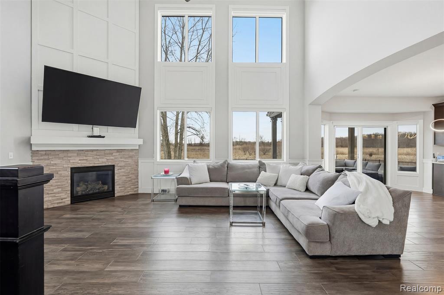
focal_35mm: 16
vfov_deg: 73.7
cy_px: 148
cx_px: 222
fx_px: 197
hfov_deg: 96.8
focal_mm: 16
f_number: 8
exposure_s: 1/400
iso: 250
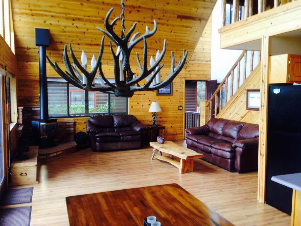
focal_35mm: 33
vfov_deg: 42.9
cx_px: 150
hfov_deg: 55.4
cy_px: 113
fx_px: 287
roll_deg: +0.5
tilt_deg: -3.9
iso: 50
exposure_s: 1/30
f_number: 2.4
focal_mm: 4.12
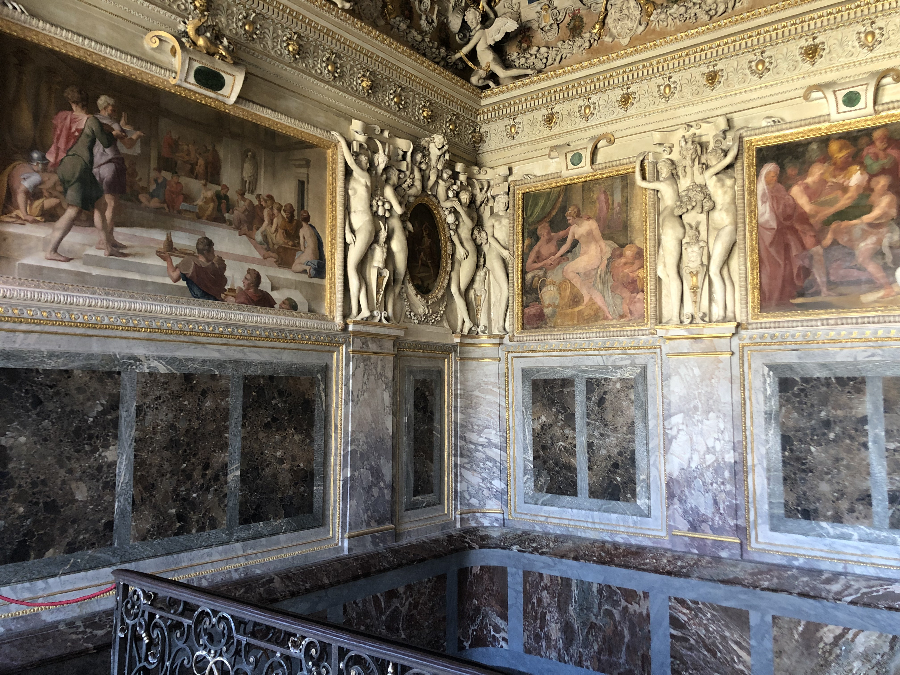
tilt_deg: +5.5
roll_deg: +0.6
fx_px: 728
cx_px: 450
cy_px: 338
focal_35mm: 28
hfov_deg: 63.4
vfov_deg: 49.7
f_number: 1.8
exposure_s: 1/17
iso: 40
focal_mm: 4
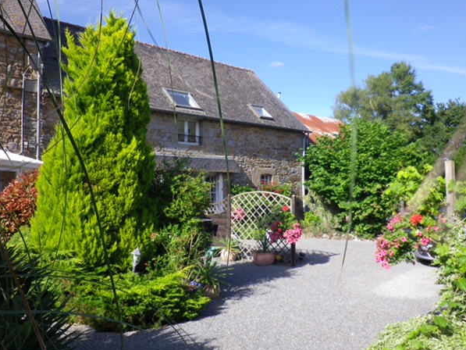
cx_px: 234
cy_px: 179
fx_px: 404
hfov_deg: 60.0
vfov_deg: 46.8
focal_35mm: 30
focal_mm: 5
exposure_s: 1/80
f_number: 8.3
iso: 80
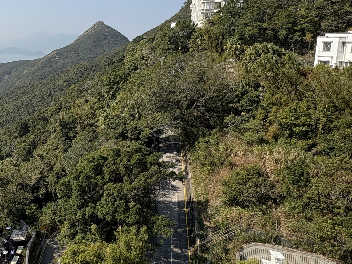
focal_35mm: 36
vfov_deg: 39.4
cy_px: 97
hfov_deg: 47.4
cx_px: 52
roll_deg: +0.1
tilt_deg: -8.7
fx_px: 366
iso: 50
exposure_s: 1/1789
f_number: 2.2
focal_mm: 2.22
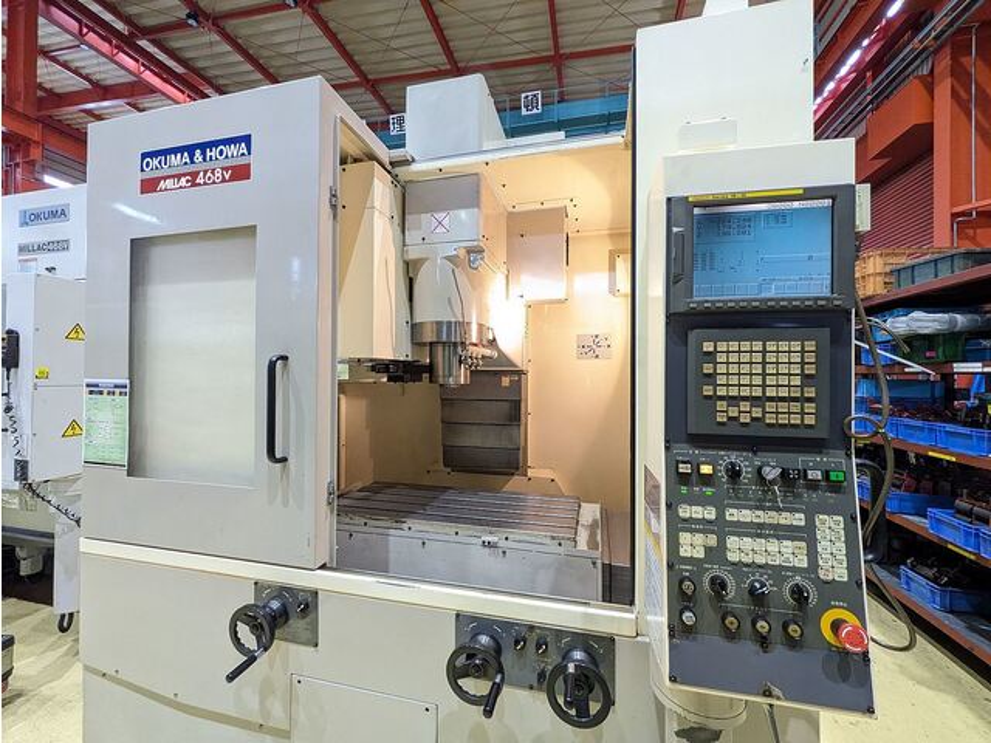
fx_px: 401
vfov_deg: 85.7
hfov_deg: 102.1
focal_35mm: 14
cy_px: 372
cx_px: 496
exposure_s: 1/33.3
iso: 545
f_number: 2.2
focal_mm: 1.83
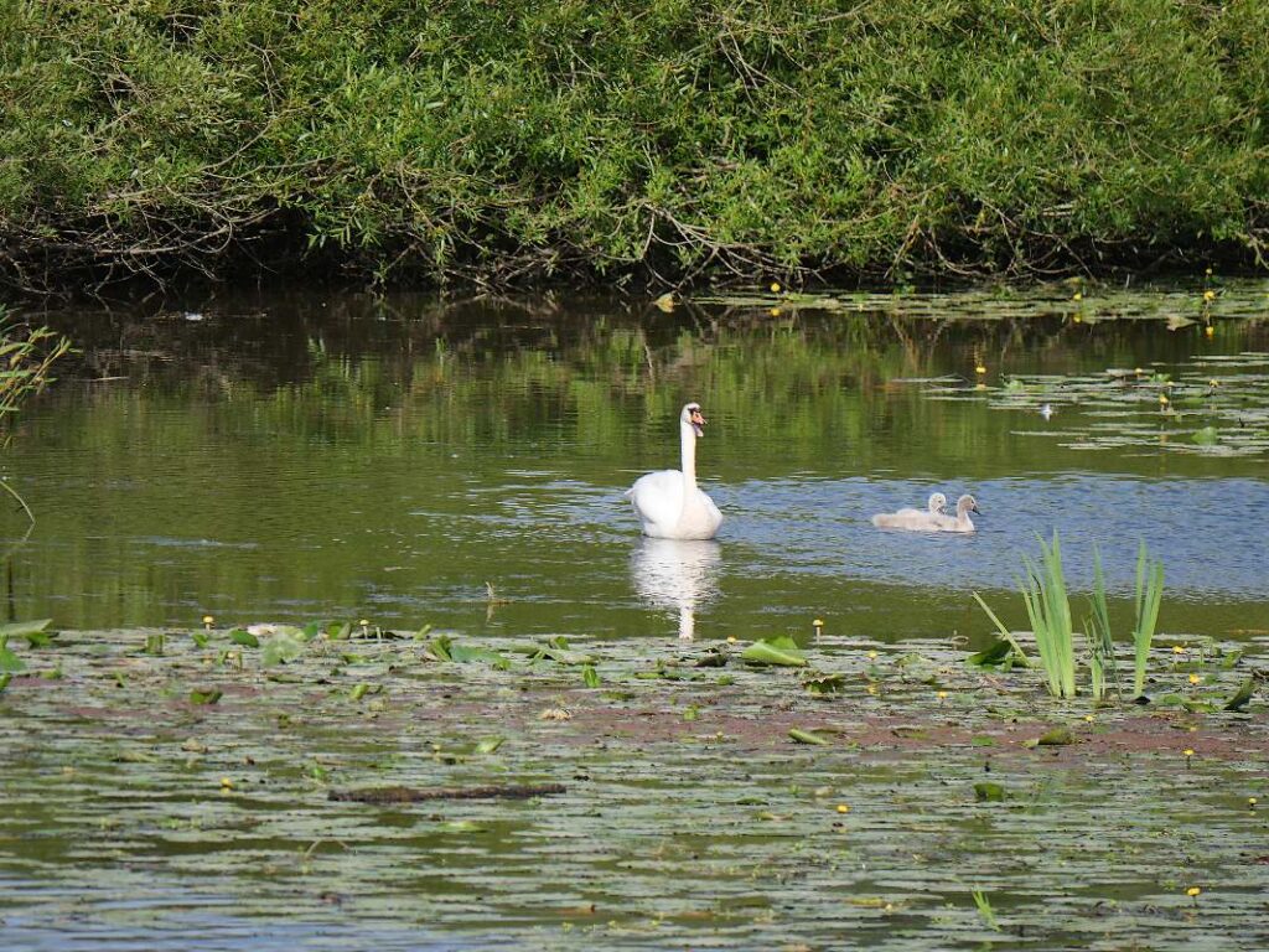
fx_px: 20529
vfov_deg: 2.7
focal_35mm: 560
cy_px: 476
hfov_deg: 3.5
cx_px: 634
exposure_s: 1/800
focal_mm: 280
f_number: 5.5
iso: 200
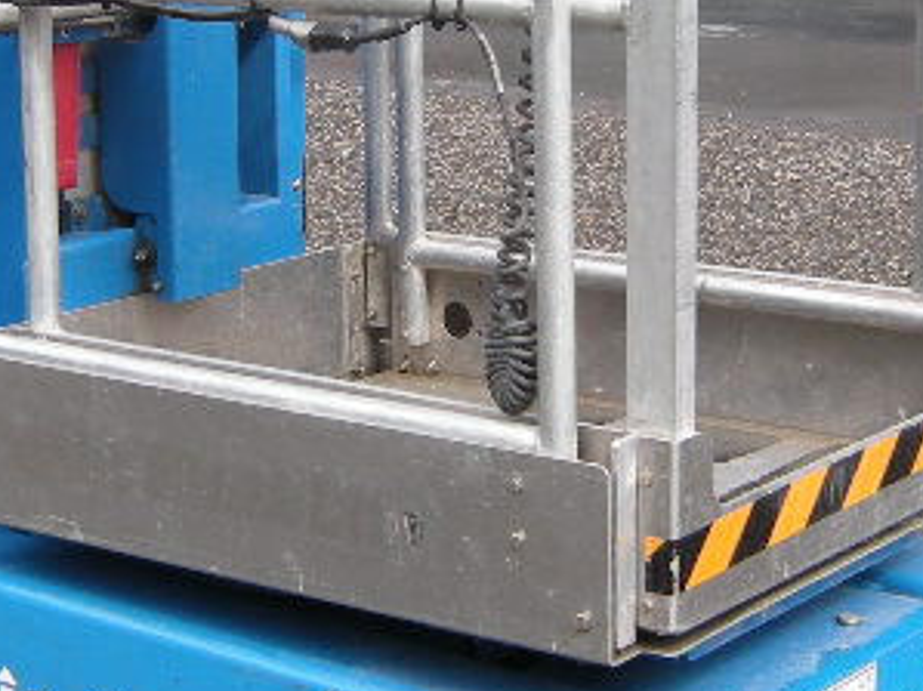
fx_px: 2559
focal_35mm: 96
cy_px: 191
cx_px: 404
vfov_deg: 15.3
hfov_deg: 20.4
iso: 64
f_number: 2.8
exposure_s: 1/430
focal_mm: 4.7
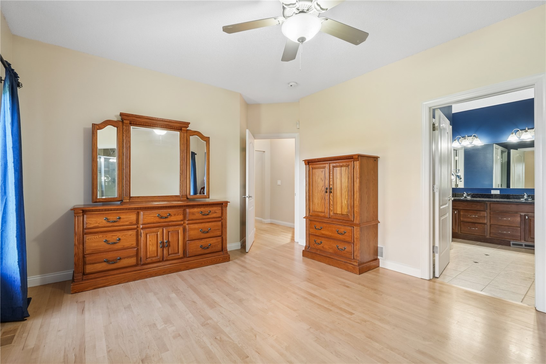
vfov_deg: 73.7
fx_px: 243
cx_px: 273
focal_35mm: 16
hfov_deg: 96.7
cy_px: 182
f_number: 10
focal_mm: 16
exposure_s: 1/5
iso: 400
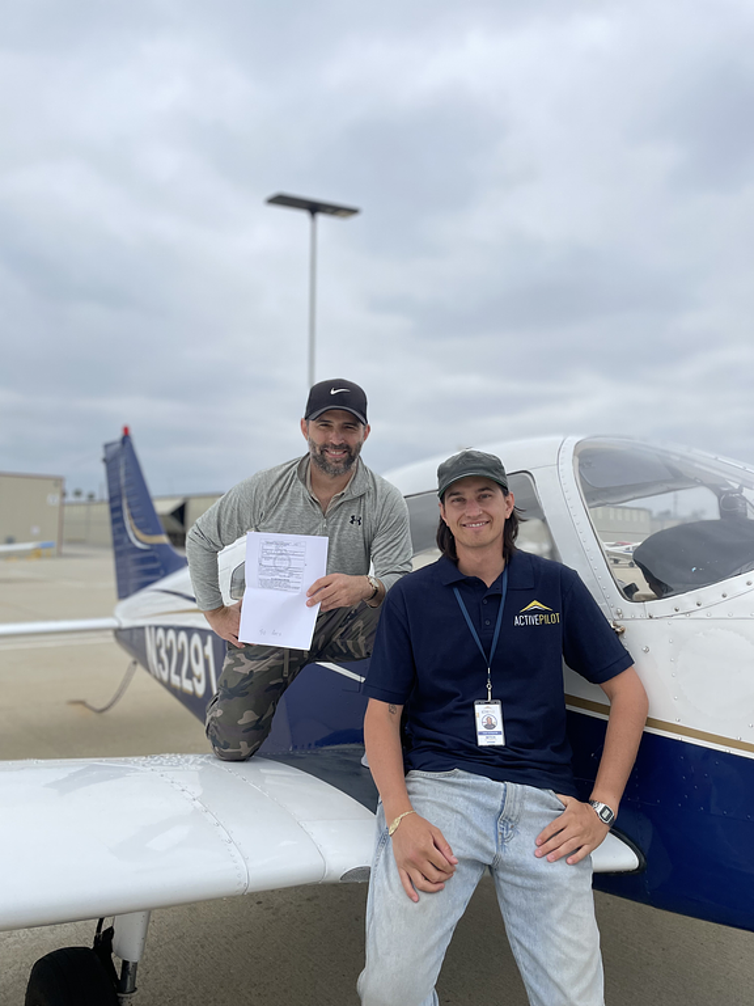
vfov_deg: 67.3
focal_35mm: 26
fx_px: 755
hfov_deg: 53.1
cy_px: 503
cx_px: 377
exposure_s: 1/6135
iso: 50
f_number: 1.6
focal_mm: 4.2
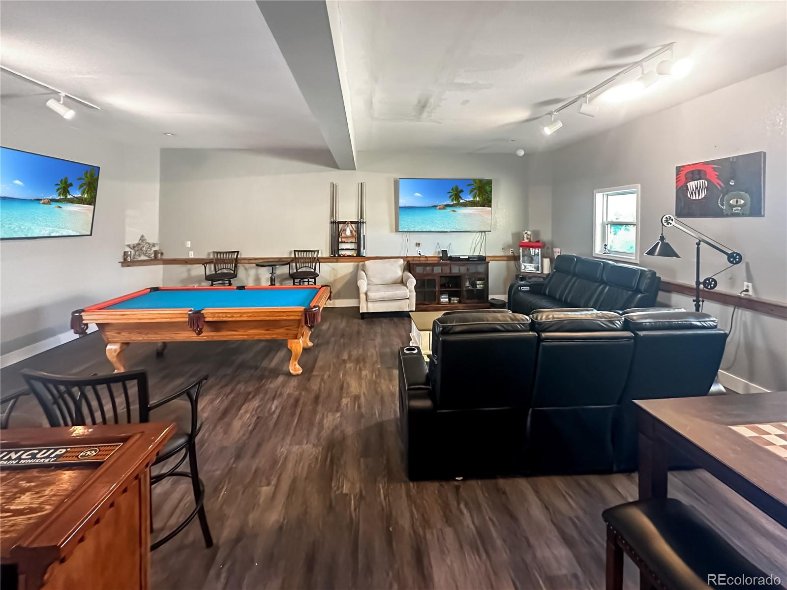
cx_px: 394
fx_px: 318
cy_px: 295
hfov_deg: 102.1
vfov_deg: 85.7
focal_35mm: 14
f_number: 2.2
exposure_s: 1/40
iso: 1000
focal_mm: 2.22
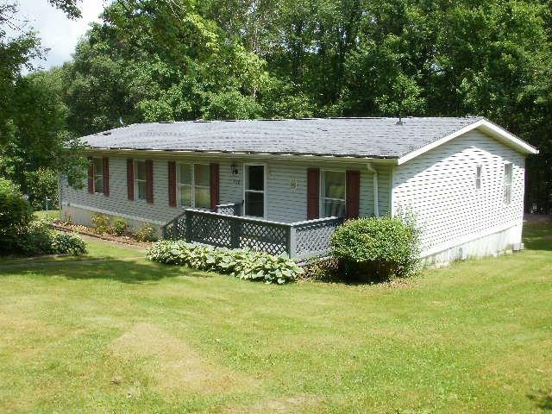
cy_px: 207
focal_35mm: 36
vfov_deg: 39.7
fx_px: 574
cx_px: 276
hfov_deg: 51.4
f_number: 5.6
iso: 100
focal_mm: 6.3
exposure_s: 1/250
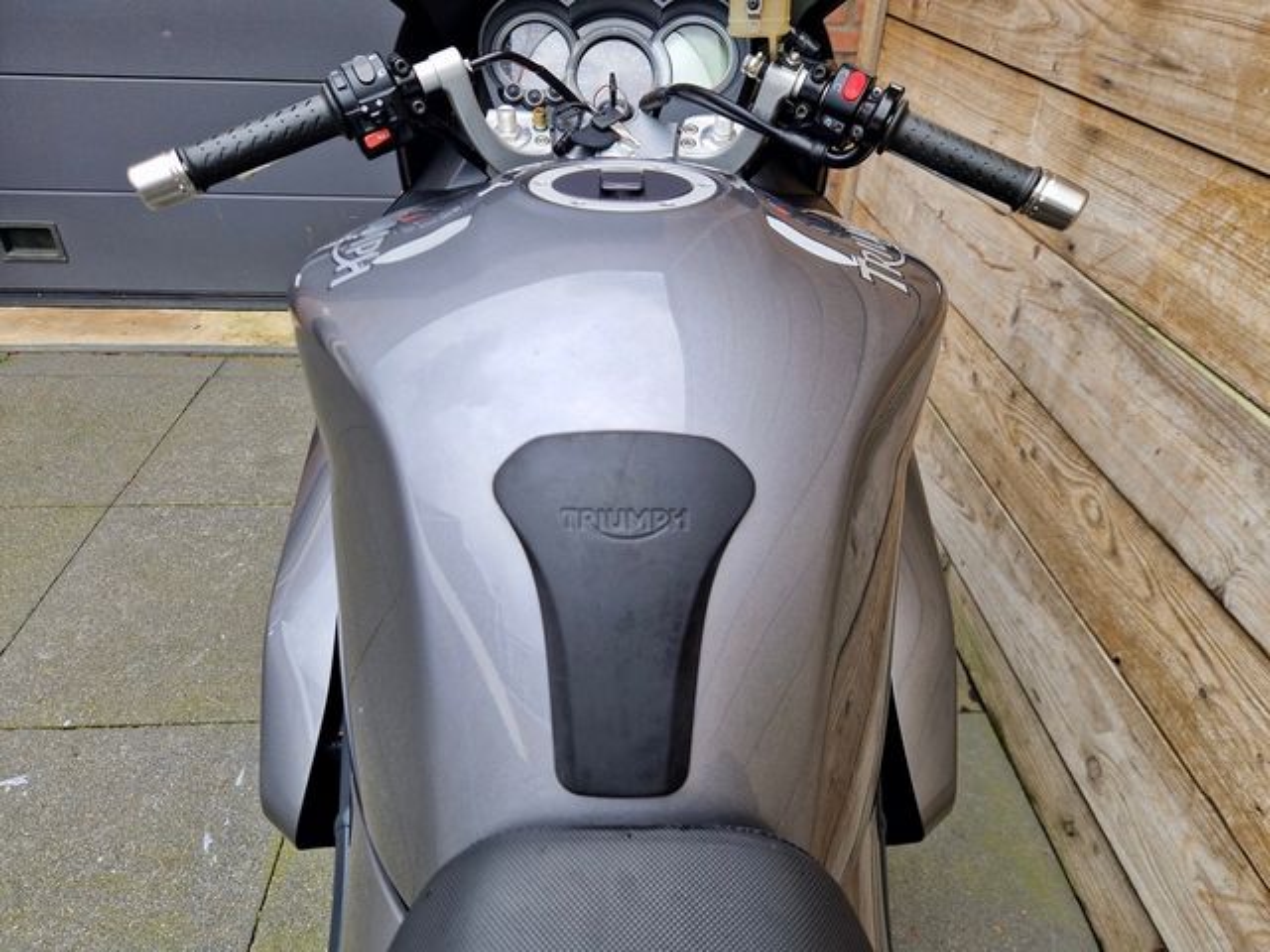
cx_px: 635
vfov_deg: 58.9
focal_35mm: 23
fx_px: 844
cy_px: 476
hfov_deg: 73.9
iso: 50
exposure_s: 1/298
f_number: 1.8
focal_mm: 5.4
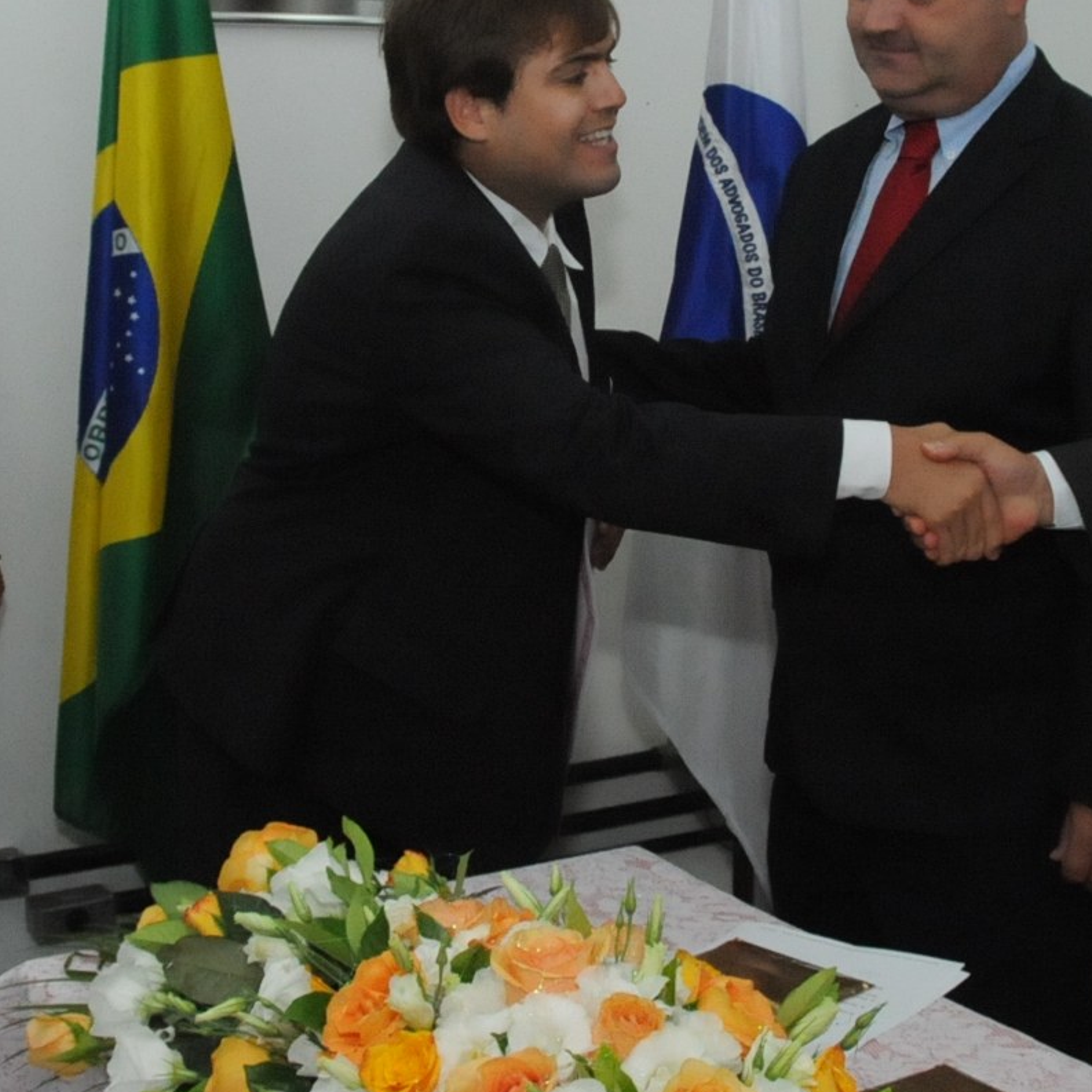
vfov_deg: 27.3
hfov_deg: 27.7
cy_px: 242
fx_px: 2213
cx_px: 592
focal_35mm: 62
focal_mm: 18
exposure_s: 1/250
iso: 3200
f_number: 7.1
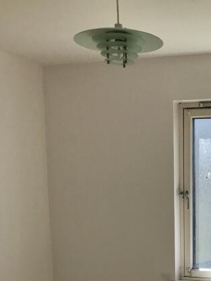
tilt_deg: -10.8
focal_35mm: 69
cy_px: 320
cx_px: 232
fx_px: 561
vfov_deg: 25.8
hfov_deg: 20.3
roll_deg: +2.4
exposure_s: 1/427
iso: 20
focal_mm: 3.99
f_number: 1.8
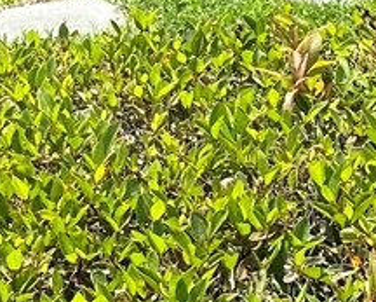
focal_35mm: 188
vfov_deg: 7.6
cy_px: -442
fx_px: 2093
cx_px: -104
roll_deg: +3.0
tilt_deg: -2.7
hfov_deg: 10.1
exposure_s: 1/1258
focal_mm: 4.25
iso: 32
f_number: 1.8
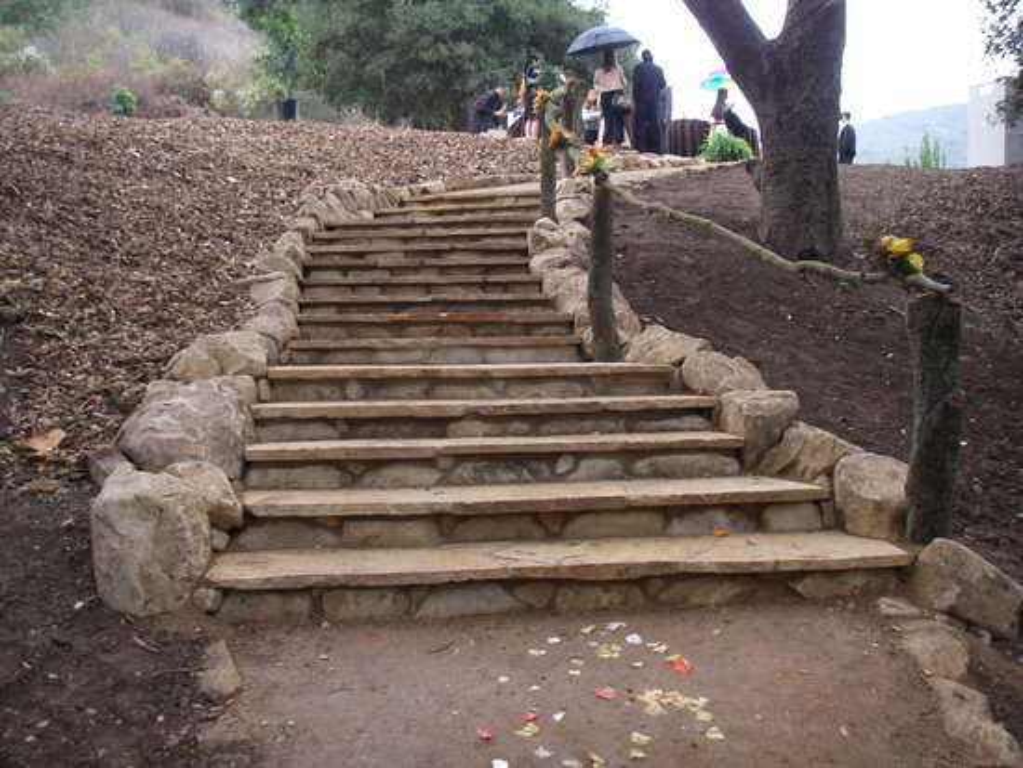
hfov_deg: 49.0
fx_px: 1123
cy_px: 384
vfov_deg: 37.7
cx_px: 512
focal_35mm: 38
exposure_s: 1/10
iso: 160
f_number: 3.3
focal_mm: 6.3
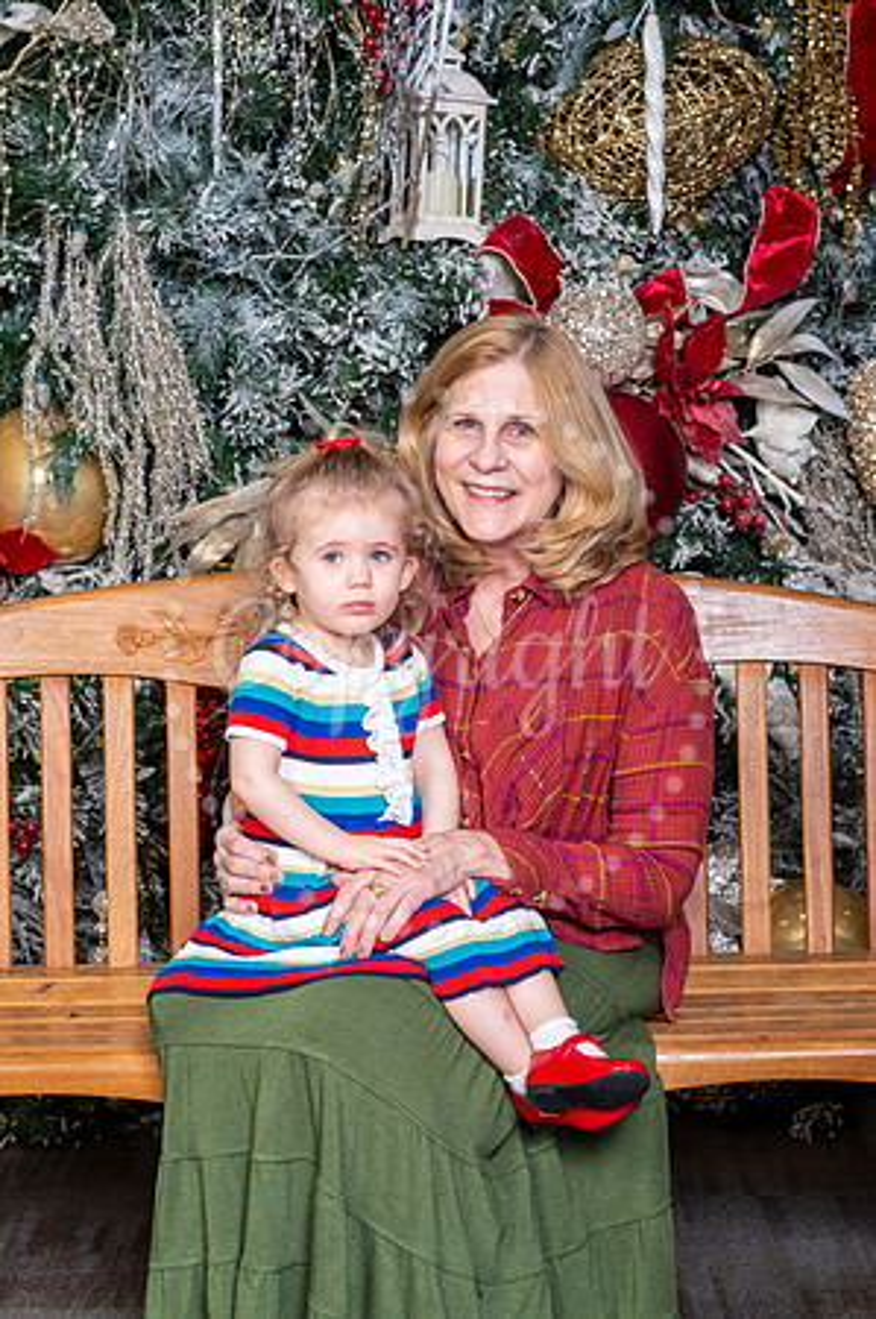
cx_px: 438
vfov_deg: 23.9
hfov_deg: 16.0
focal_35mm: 85
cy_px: 660
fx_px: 3109
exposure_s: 1/125
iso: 400
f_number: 8
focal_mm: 85
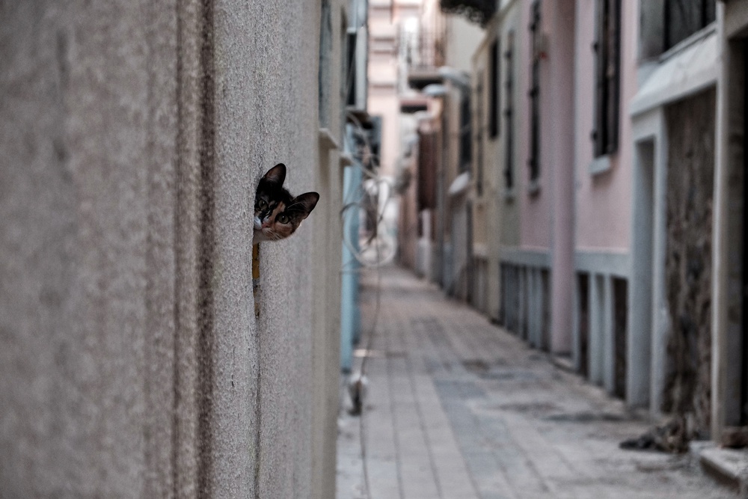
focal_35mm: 83
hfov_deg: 24.5
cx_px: 374
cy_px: 250
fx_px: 1725
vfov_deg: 16.5
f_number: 4
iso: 1600
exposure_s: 1/220
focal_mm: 55
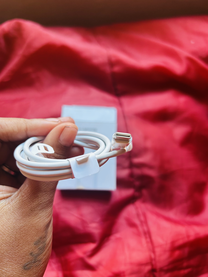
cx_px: 104
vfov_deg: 67.3
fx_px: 208
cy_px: 138
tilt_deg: -66.6
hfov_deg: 53.1
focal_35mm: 26
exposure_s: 1/60
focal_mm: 5.7
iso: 160
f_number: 1.5
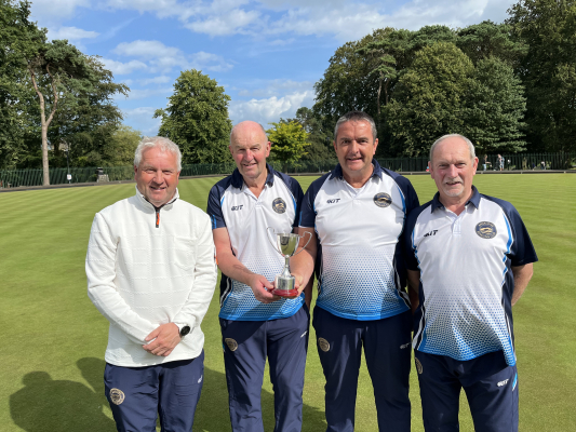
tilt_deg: -7.7
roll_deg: +1.3
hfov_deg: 67.3
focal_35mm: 26
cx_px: 288
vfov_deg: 53.1
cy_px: 216
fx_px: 433
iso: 50
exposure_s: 1/4651
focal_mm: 5.1
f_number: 1.6
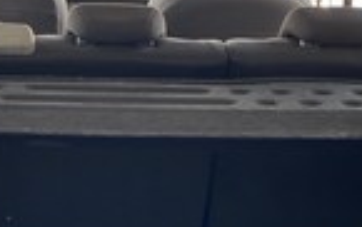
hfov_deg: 21.3
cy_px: 296
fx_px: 958
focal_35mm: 97
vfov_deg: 13.1
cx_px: 120
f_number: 1.8
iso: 50
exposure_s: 1/122
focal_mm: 4.25
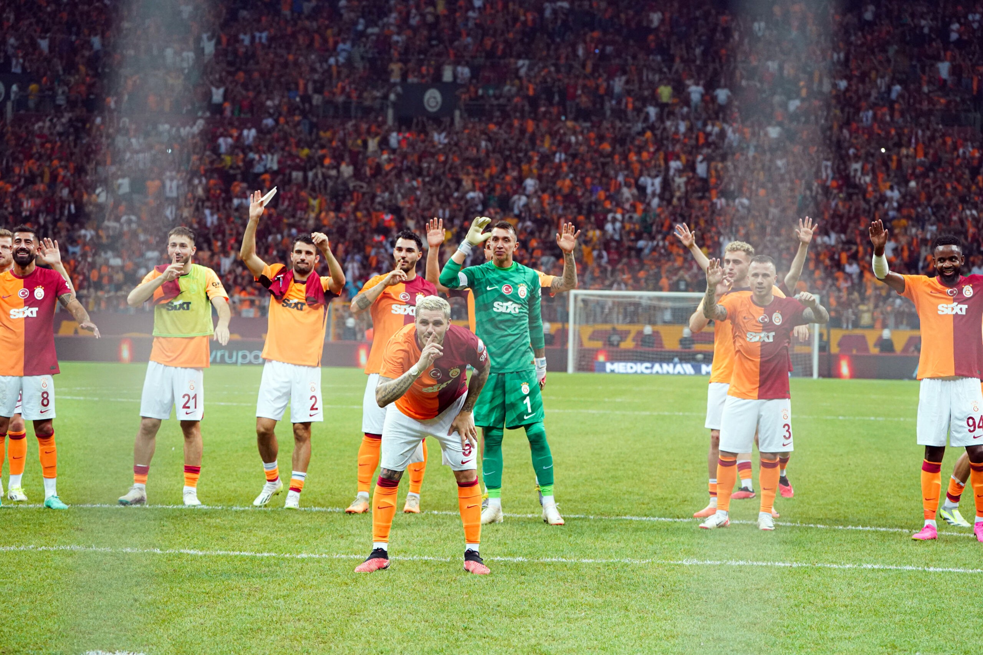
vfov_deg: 10.9
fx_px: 3440
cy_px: 328
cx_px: 492
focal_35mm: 126
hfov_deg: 16.3
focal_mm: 126
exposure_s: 1/800
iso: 6400
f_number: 5.6
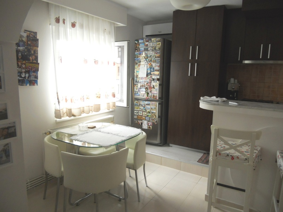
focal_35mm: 27
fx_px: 221
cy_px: 106
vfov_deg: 51.4
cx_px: 142
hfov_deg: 65.3
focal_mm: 4.9
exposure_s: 1/30
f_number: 3.2
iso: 125
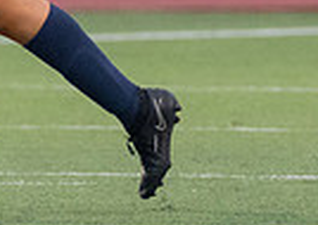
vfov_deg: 0.6
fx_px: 19891
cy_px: -250
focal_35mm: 2208
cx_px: -93
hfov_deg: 0.9
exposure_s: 1/1000
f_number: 4
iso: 2500
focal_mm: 280
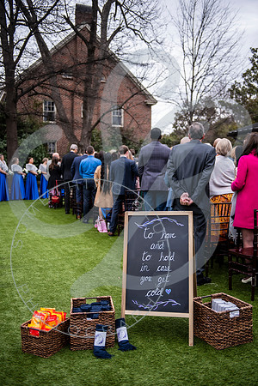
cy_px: 193
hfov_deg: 35.1
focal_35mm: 38
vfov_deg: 50.7
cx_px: 129
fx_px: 408
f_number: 2.8
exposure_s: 1/200
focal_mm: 38
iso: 100
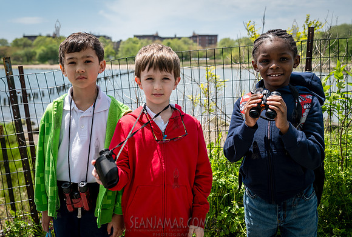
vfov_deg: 33.0
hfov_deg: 47.3
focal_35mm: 41
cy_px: 112
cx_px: 156
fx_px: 401
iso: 64
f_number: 3.5
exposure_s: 1/640
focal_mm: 35
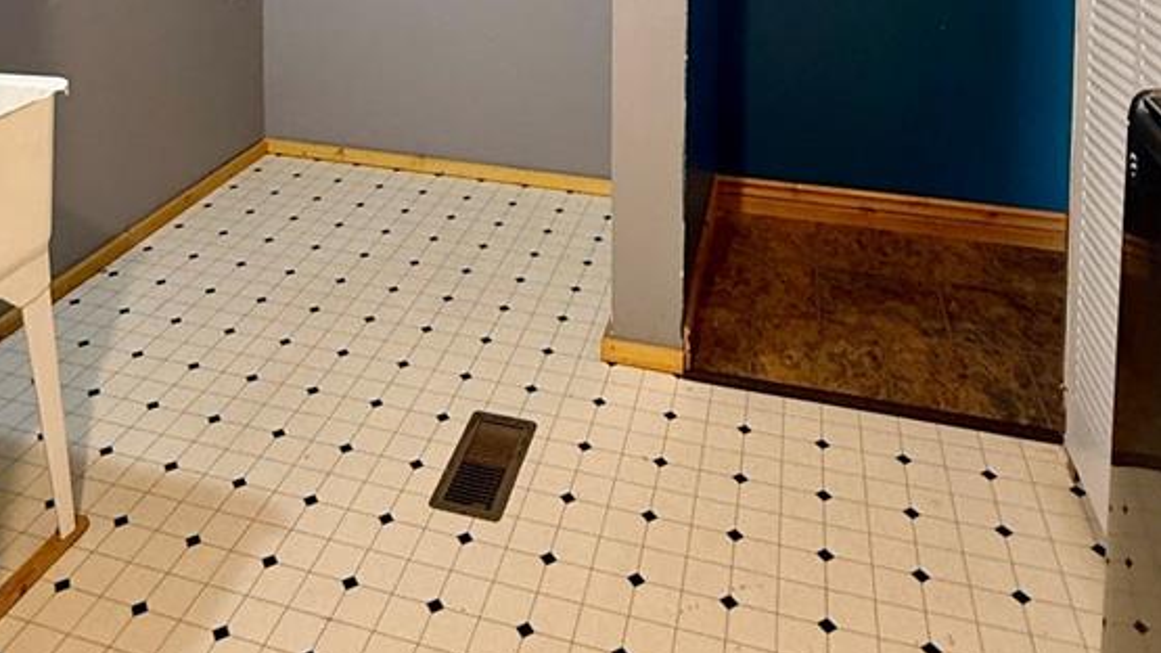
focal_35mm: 33
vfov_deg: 29.8
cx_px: 487
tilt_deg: -2.9
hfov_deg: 59.2
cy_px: -155
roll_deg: +0.2
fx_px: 1016
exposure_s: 1/60
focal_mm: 2.22
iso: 320
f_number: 2.2
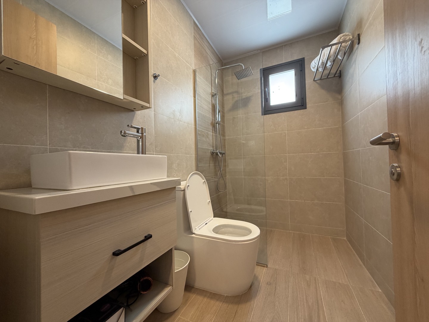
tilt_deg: -0.4
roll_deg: +1.6
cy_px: 161
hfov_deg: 102.1
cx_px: 214
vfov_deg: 85.7
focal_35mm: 14
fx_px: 174
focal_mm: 2.22
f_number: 2.2
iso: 200
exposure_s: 1/60
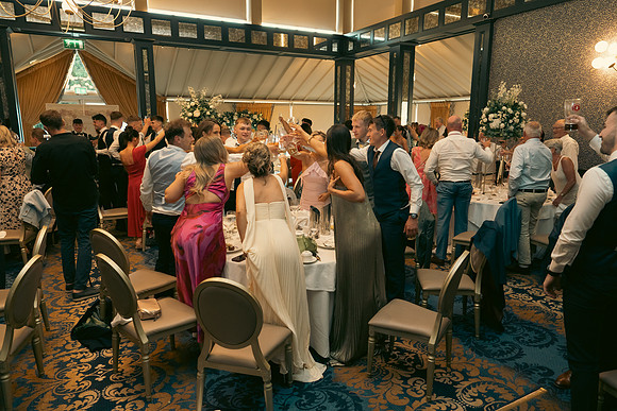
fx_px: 411
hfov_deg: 73.7
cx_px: 308
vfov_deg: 53.2
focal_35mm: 24
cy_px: 206
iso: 2500
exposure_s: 1/160
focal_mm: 24
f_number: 3.5
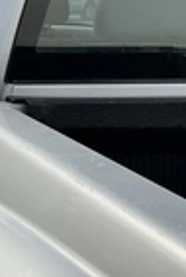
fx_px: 634
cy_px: 86
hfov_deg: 15.9
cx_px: -53
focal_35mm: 82
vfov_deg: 24.6
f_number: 1.8
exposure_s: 1/1377
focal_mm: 3
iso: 25
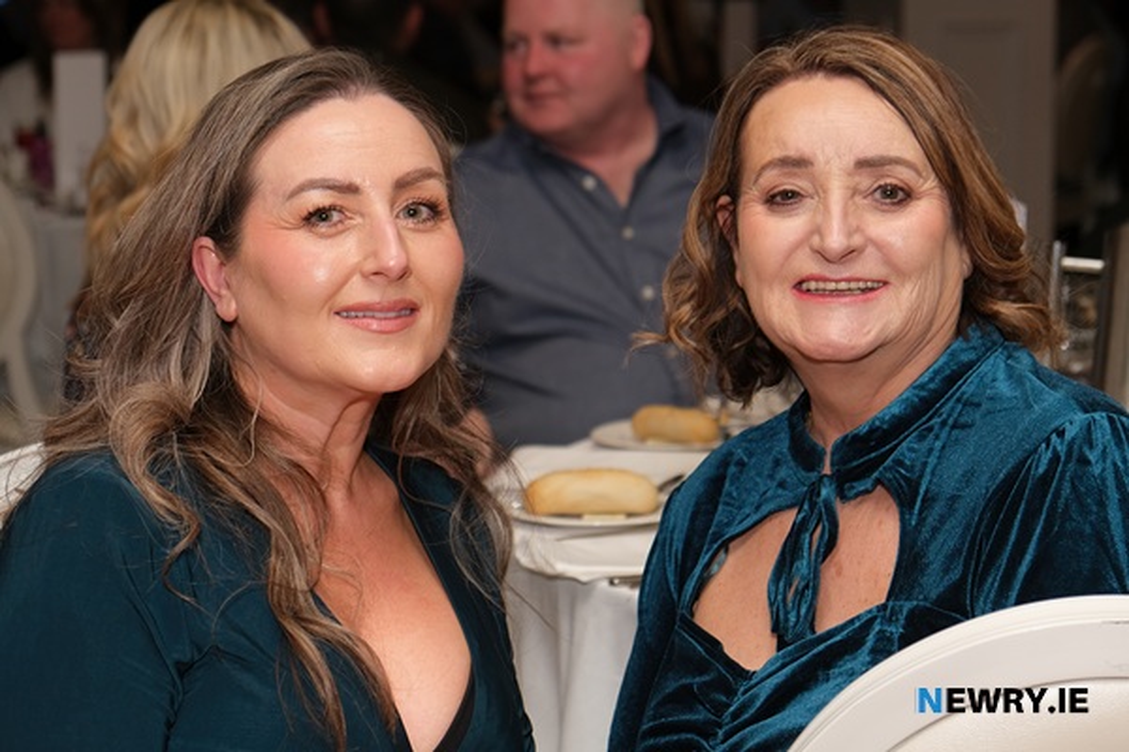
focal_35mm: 83
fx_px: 2603
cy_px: 376
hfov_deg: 24.5
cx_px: 564
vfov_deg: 16.5
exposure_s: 1/125
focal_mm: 55
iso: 400
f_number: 4
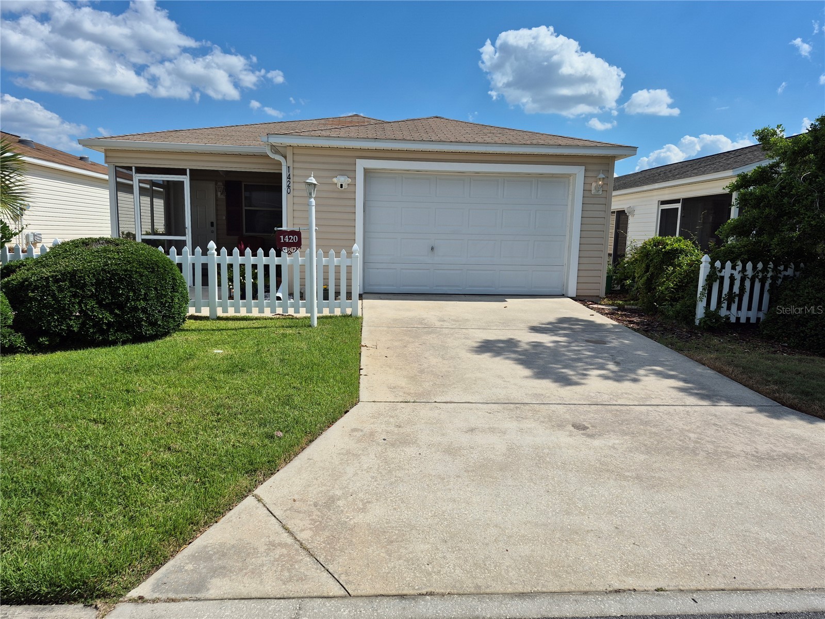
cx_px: 412
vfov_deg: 58.9
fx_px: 548
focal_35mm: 23
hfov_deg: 73.9
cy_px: 310
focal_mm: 5.4
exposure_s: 1/3248
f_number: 1.8
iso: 25
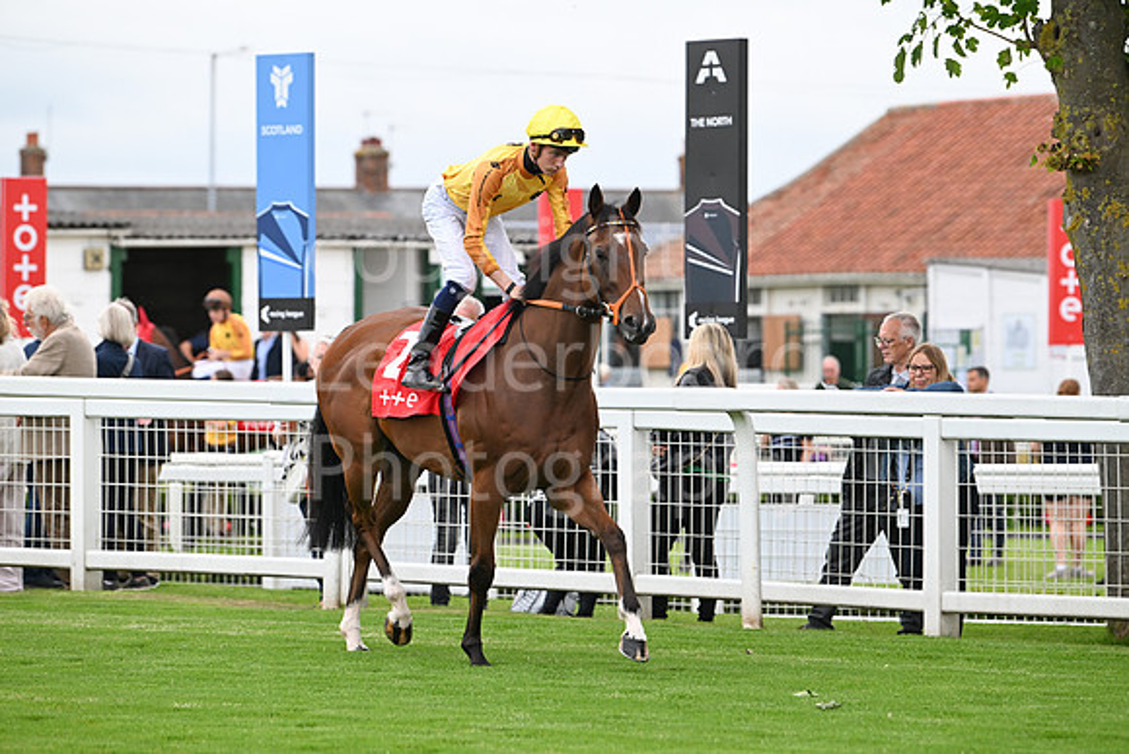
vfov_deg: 7.4
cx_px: 564
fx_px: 5803
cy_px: 377
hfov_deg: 11.1
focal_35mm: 185
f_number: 4.5
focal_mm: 185
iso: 1250
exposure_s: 1/500
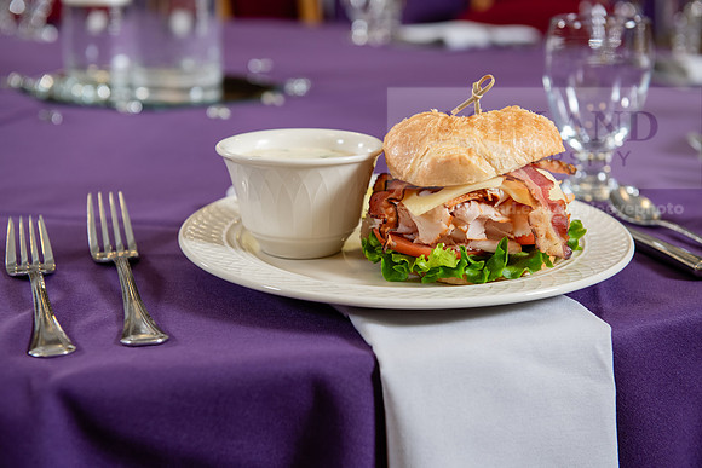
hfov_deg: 34.5
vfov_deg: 23.4
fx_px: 1131
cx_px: 351
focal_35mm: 58
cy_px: 234
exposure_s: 1/160
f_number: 4.5
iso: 500
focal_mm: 58
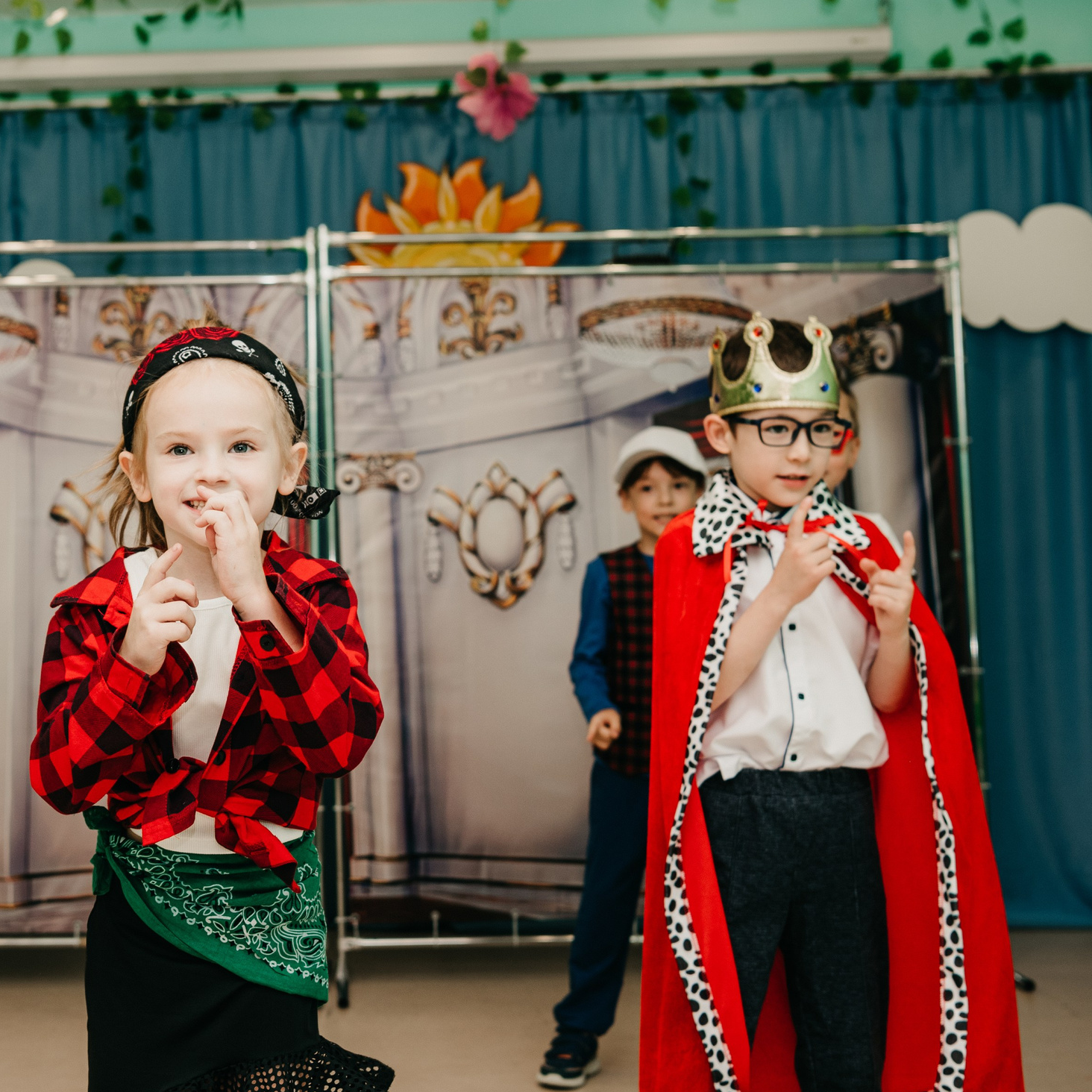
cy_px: 525
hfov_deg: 29.2
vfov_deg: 29.5
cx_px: 315
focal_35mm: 58
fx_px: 2070
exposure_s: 1/160
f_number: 4
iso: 200
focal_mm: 36
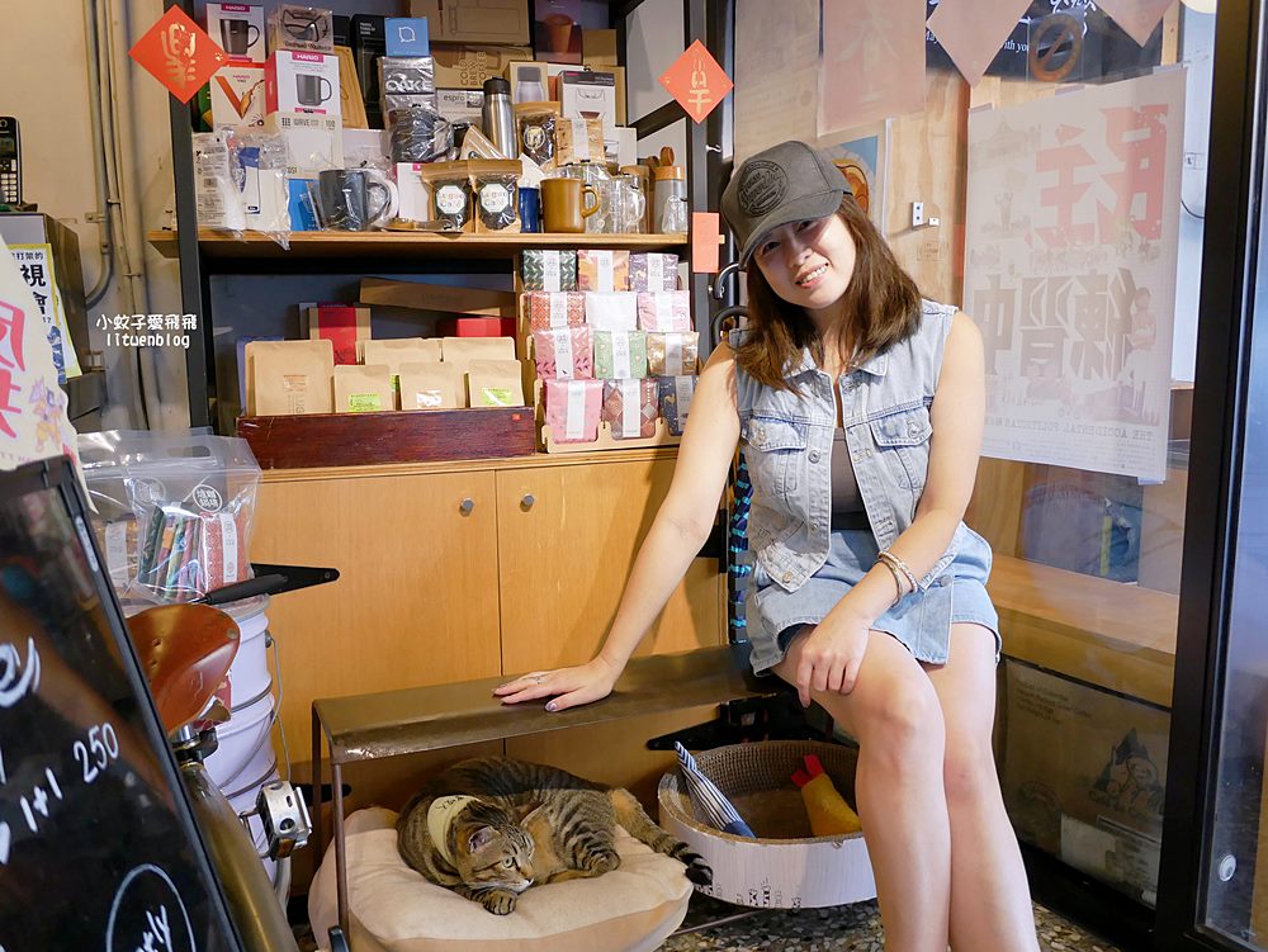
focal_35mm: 28
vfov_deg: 49.8
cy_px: 476
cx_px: 634
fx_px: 1026
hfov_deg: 63.4
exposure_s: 1/60
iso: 800
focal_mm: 14
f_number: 2.5
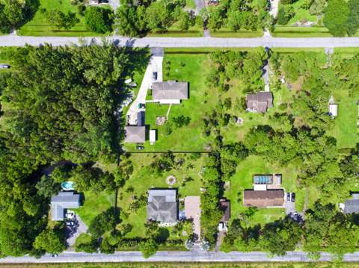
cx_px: 180
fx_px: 249
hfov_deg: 71.7
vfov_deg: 56.7
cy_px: 134
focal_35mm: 24
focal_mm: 12.29
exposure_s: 1/1250
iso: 100
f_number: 2.8
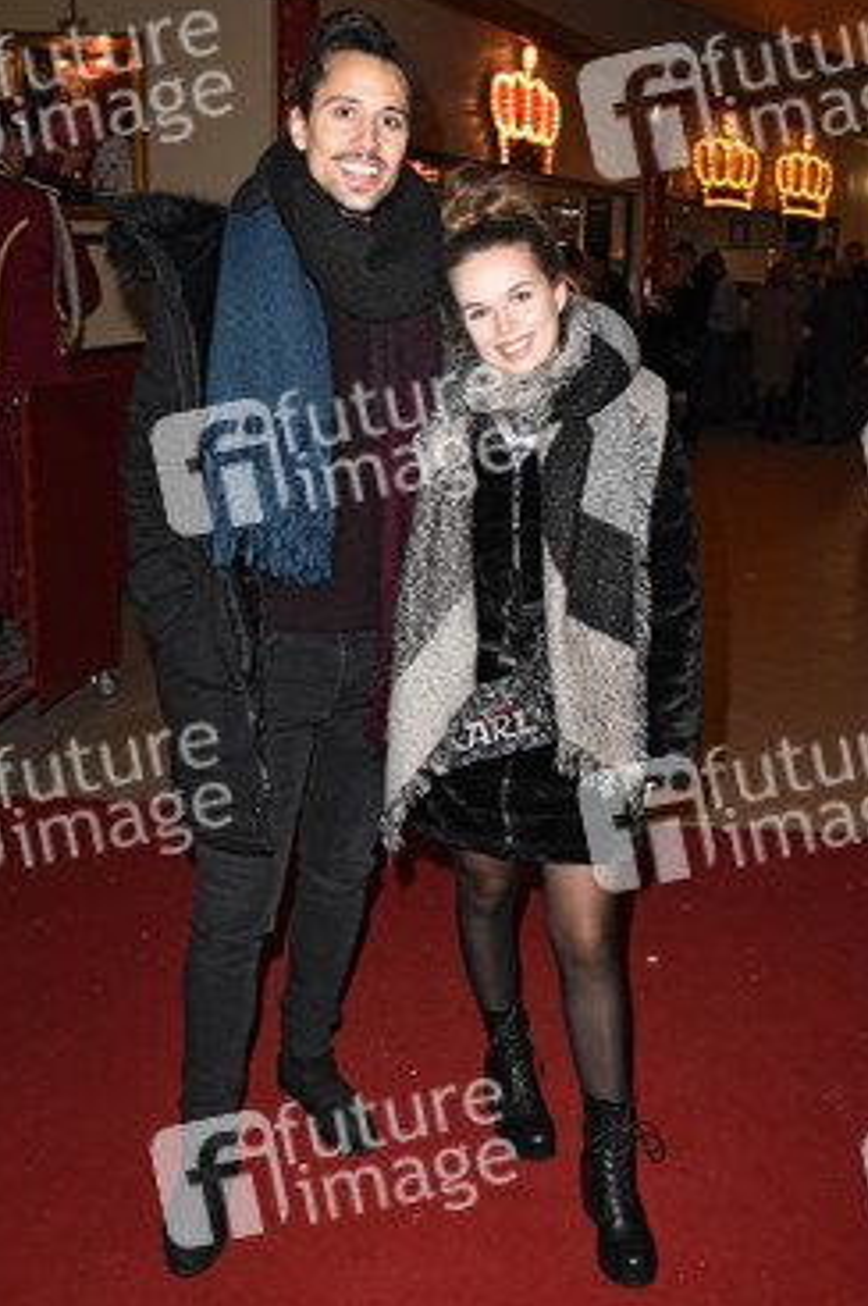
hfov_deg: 36.8
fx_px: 1304
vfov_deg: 53.2
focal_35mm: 36
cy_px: 630
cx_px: 438
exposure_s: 1/125
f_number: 6.3
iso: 2500
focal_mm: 22
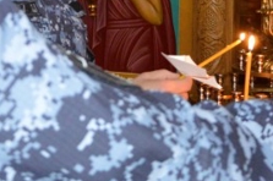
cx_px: 46
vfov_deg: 14.7
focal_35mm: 91
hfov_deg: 22.1
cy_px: 2
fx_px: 689
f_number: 3.5
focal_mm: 18
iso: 2200
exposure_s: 1/60
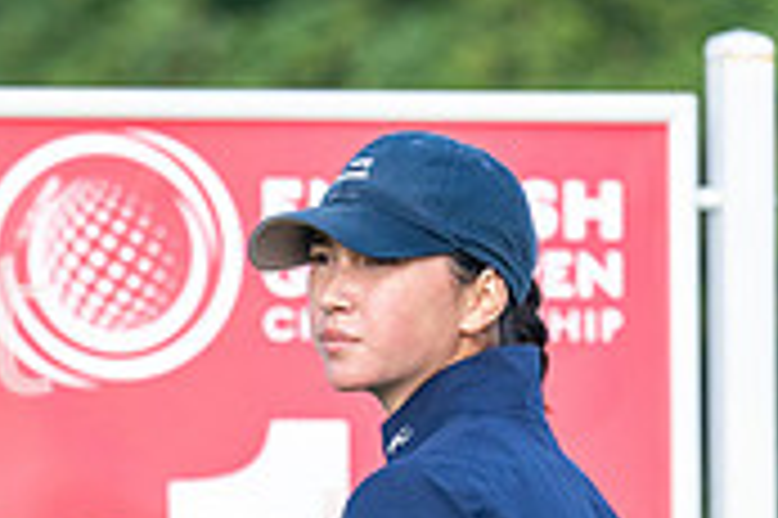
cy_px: 613
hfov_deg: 1.4
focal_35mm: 1506
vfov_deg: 0.9
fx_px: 32515
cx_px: -225
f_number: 5.6
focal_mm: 300
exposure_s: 1/1000
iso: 400
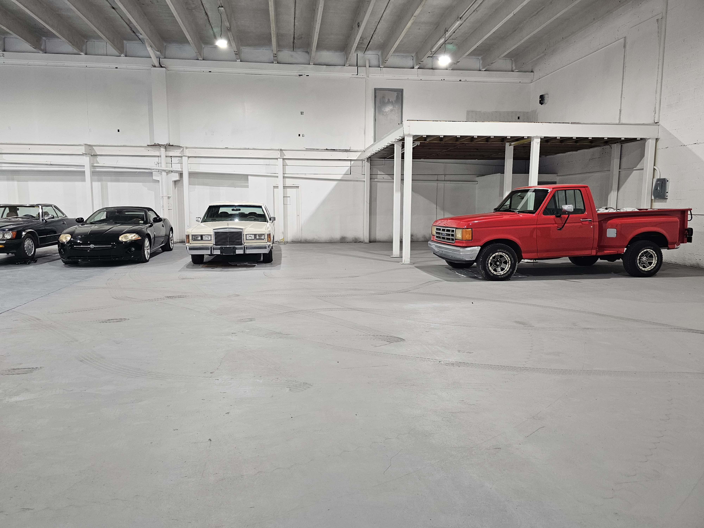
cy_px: 264
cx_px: 352
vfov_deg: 58.9
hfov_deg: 73.9
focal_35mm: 23
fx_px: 468
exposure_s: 1/120
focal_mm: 6.3
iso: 320
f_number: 1.7
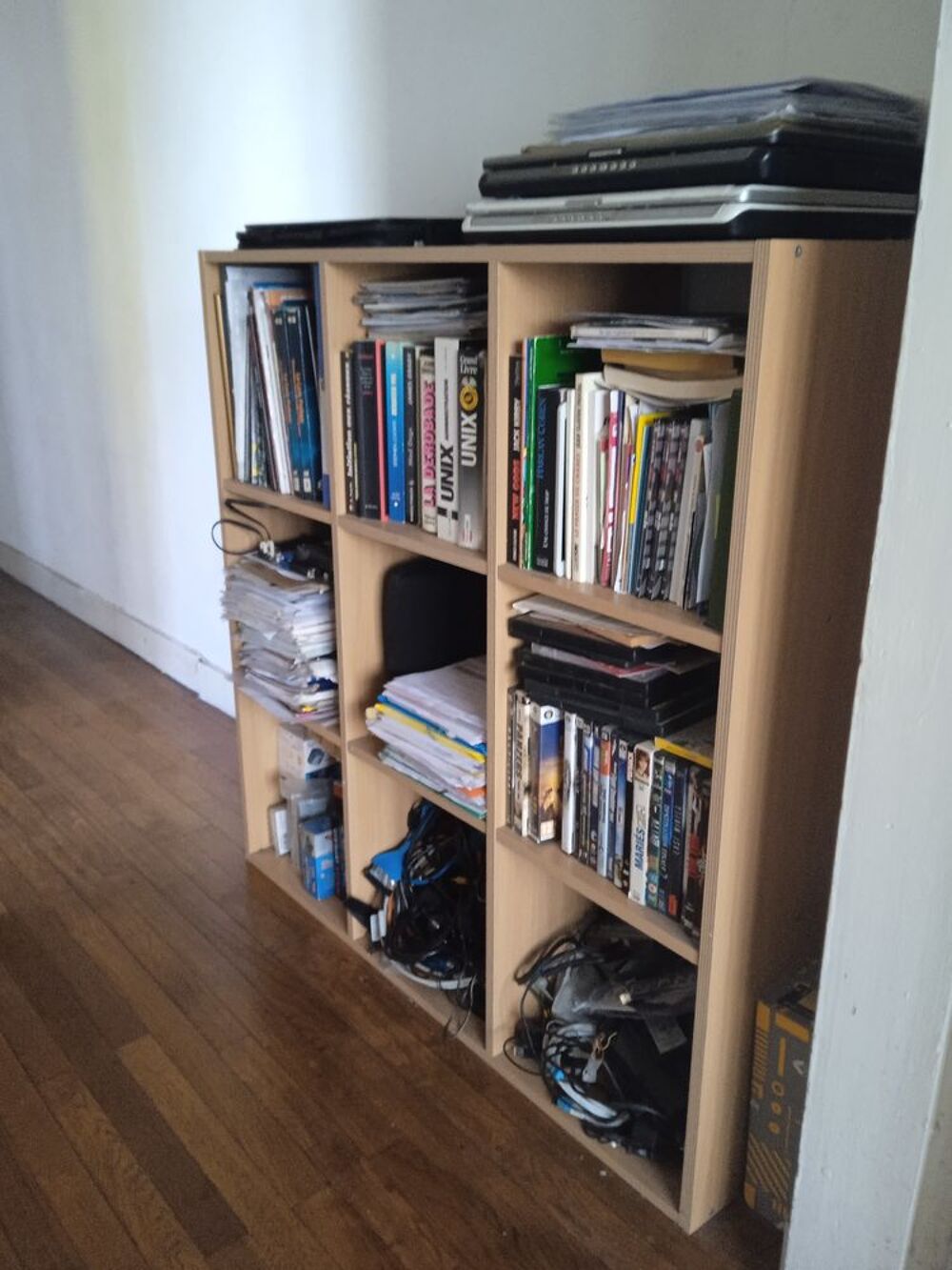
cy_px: 635
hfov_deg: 49.8
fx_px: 1027
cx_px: 476
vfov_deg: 63.4
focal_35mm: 28
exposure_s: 1/20
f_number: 2.2
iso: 869
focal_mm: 3.43
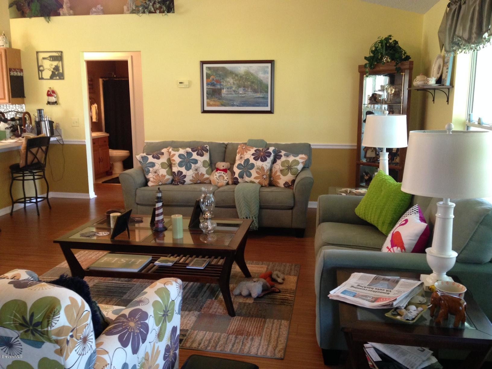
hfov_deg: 55.4
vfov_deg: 42.9
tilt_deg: -10.7
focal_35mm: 33
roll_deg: +1.1
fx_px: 469
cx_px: 246
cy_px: 184
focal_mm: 4.12
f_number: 2.4
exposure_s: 1/20
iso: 160
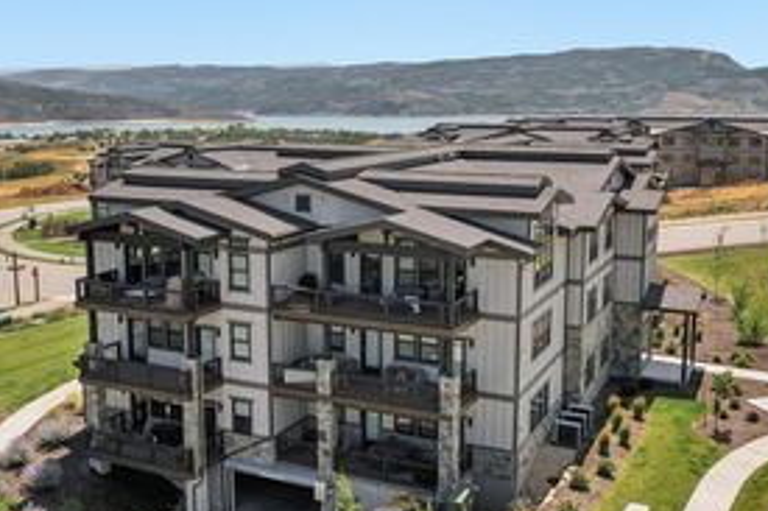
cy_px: 208
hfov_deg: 48.5
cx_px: 383
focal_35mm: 40
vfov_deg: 33.3
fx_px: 853
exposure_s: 1/120
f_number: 2.8
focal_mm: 8.4
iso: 110
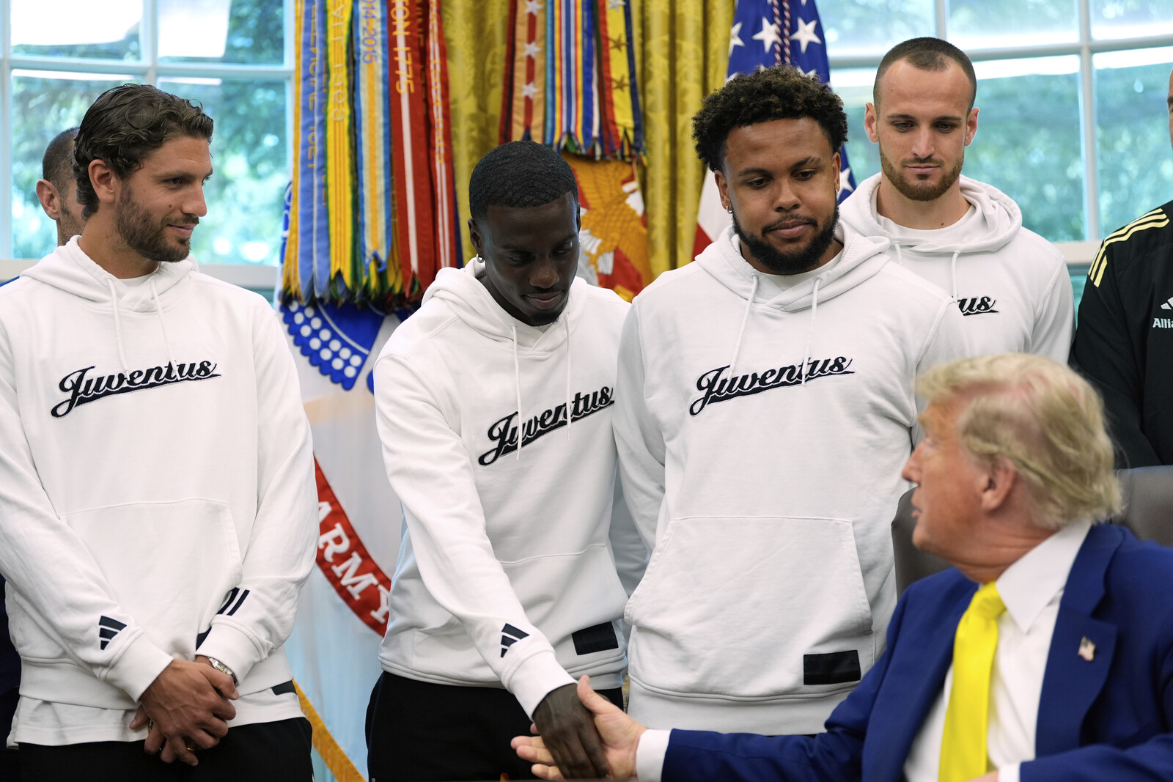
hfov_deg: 28.8
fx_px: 2281
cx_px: 586
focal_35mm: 70
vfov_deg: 19.5
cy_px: 391
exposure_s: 1/400
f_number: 2.8
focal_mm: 70
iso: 1600
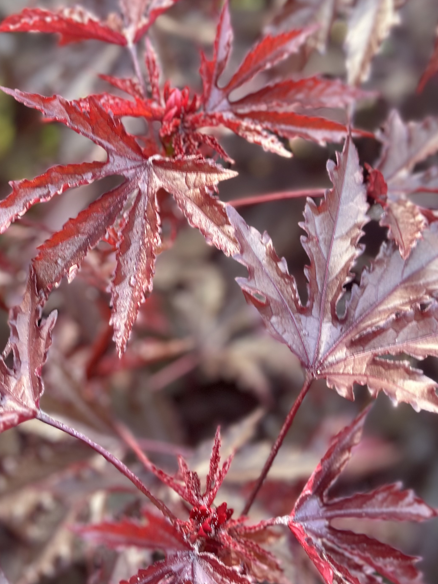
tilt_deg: -48.7
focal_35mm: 70
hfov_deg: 21.0
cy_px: 272
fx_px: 1181
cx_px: 172
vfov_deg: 27.8
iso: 125
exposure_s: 1/83
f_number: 1.78
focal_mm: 6.86
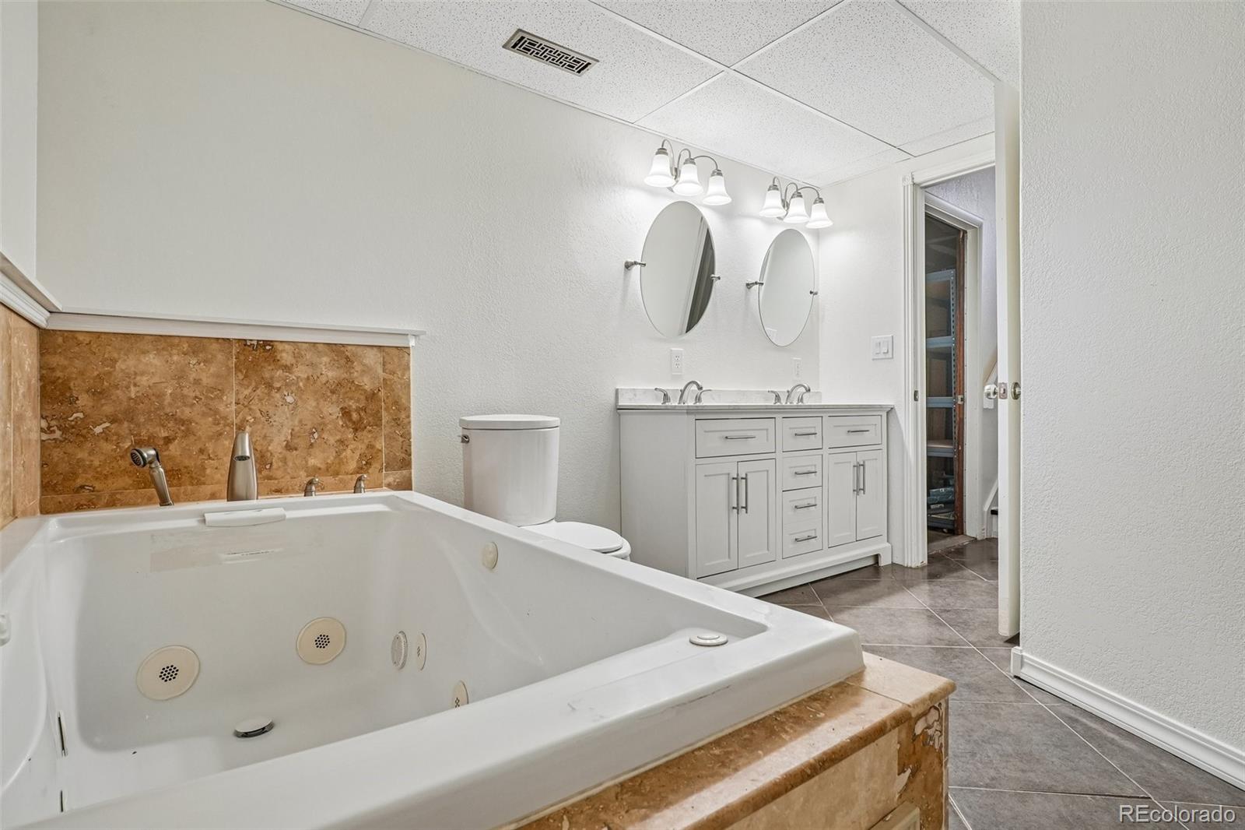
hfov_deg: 95.0
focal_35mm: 16
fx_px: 570
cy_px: 415
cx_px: 622
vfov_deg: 72.0
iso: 400
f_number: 8
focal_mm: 11
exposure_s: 1/30
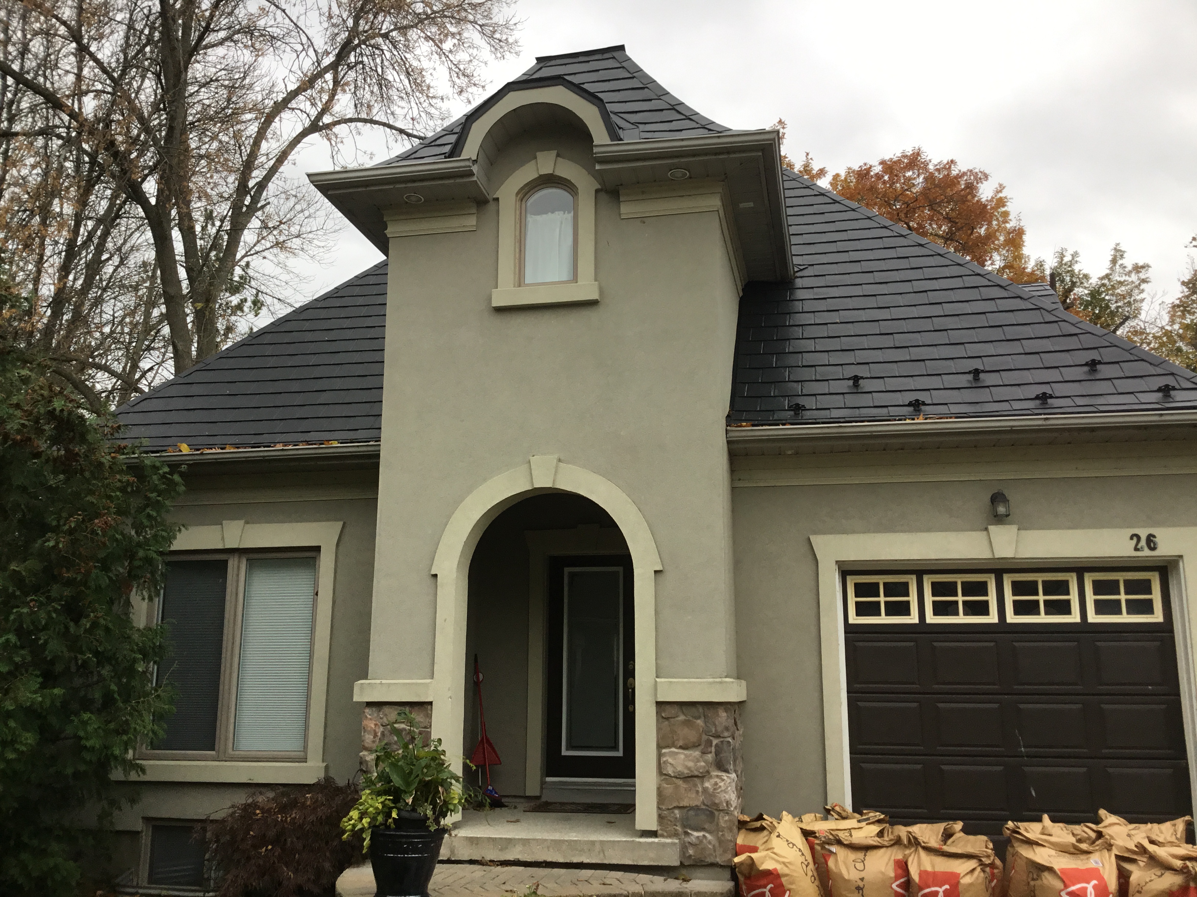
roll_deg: -0.8
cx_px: 598
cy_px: 448
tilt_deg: +10.7
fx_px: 1072
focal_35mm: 31
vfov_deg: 45.4
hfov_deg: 58.4
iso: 40
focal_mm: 3.3
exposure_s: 1/120
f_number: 2.4
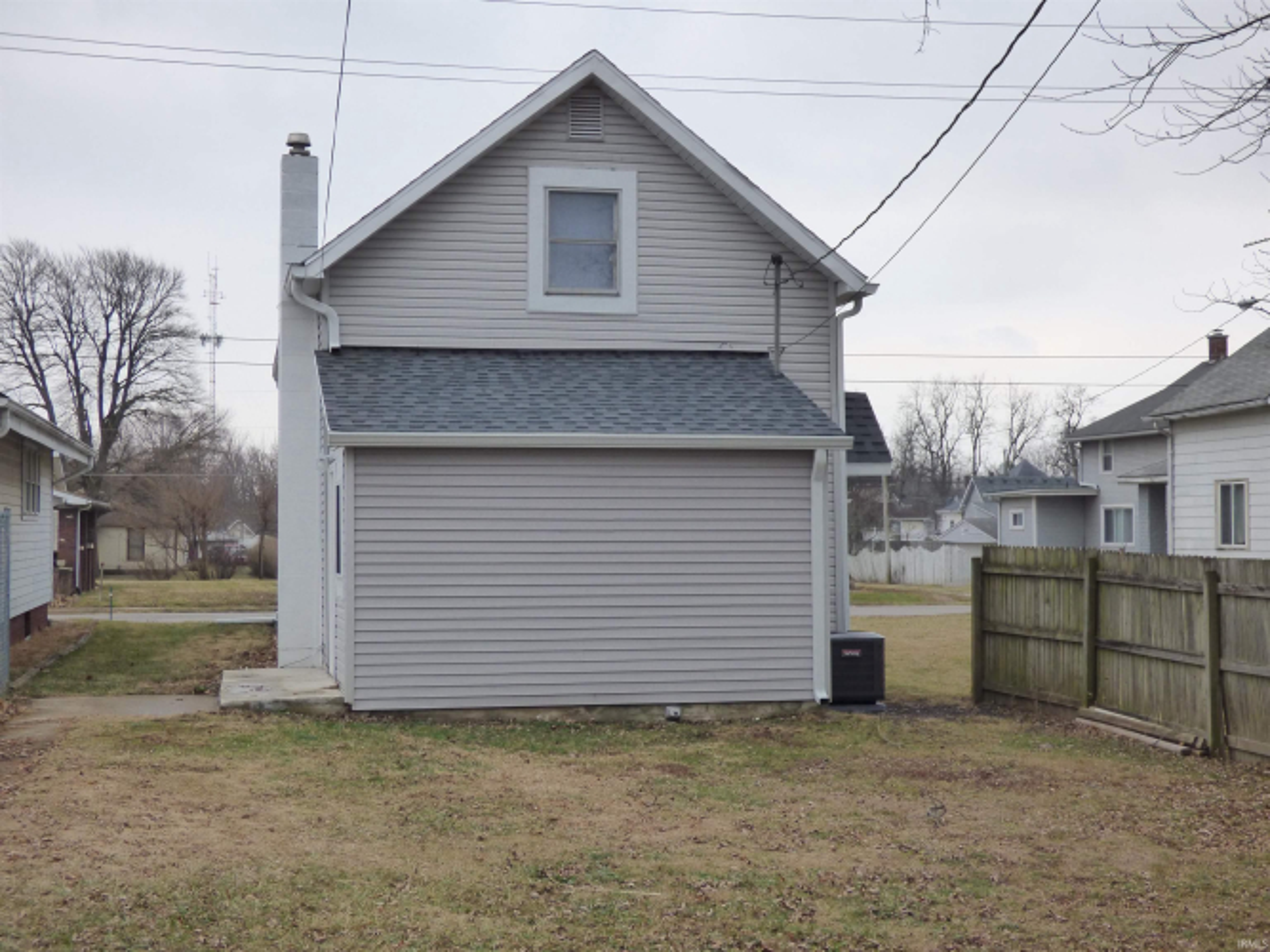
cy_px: 476
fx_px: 1761
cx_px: 635
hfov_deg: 39.7
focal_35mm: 48
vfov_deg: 30.3
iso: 200
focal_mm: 8.24
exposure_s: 1/160
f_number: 3.8
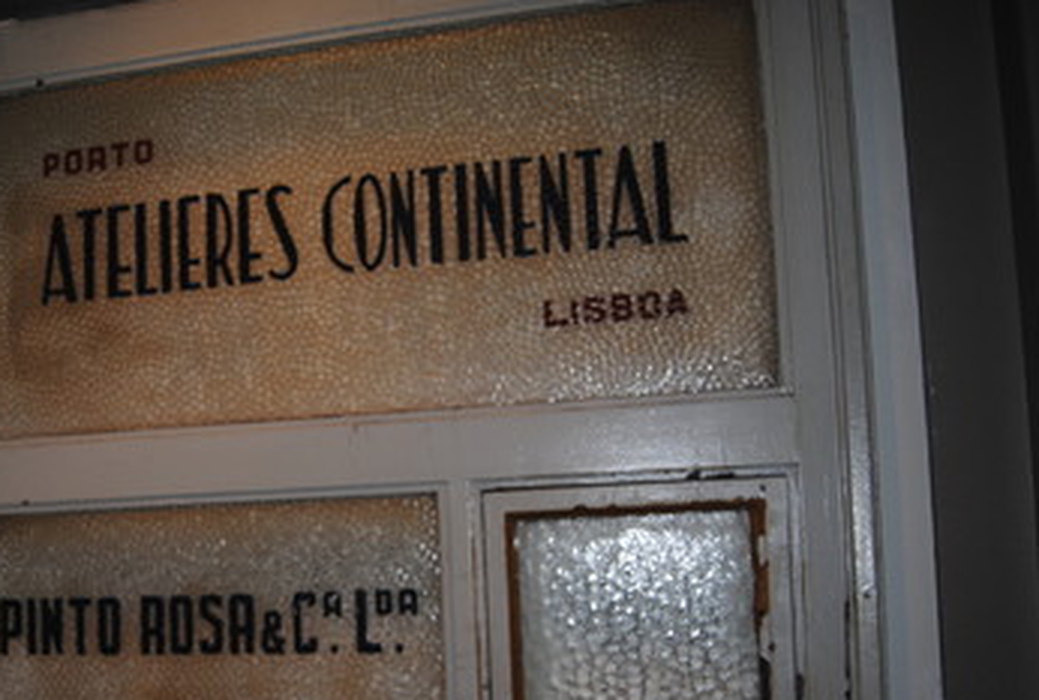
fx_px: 1129
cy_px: 475
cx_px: 327
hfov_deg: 48.4
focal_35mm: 39
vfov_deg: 34.1
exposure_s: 1/60
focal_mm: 18
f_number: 3.5
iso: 200
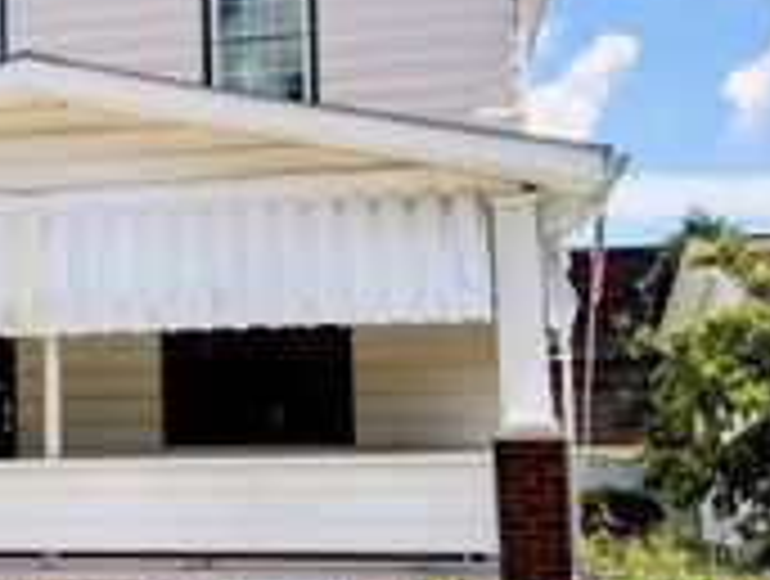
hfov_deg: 26.5
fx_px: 1560
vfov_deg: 21.1
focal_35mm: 70
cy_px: 268
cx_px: 41
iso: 80
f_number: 1.78
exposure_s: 1/8130
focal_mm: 6.76
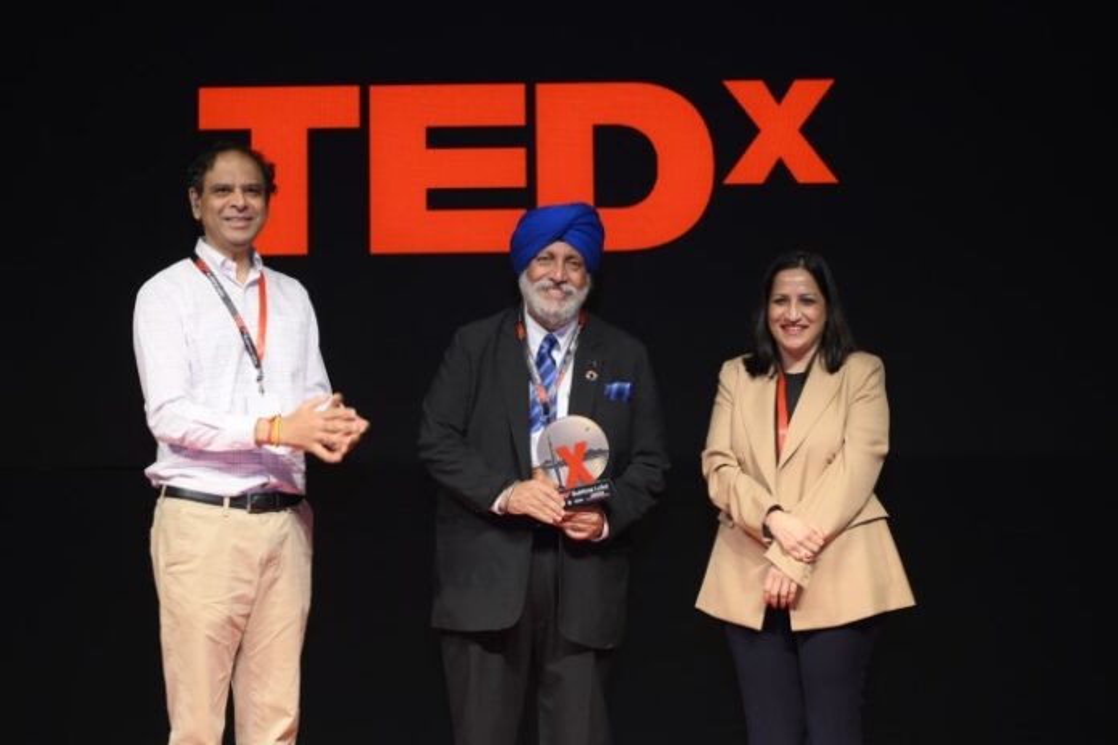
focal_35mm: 63
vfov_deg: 21.6
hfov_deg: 31.9
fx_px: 1956
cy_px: 372
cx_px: 559
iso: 800
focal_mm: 42
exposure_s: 1/80
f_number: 4
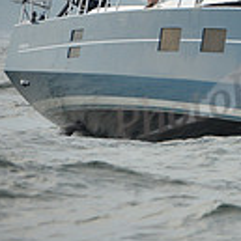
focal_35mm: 766
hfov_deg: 2.3
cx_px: 475
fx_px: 6034
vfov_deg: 2.3
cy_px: -29
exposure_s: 1/800
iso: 250
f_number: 6.3
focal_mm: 200
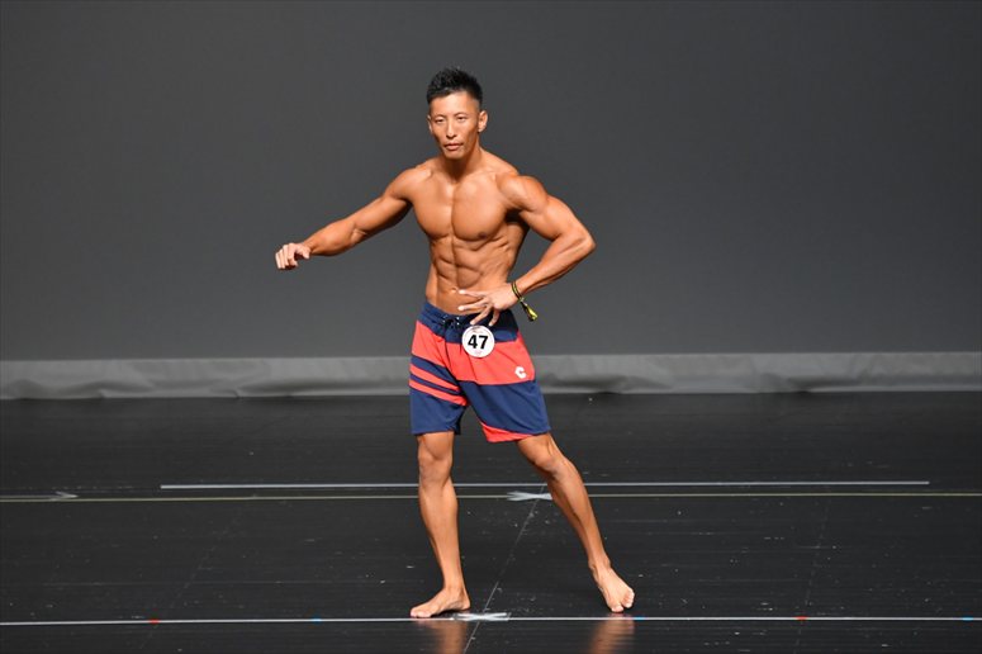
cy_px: 327
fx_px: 9406
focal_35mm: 345
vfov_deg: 4.0
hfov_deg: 6.0
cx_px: 491
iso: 2500
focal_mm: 230
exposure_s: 1/400
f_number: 5.6
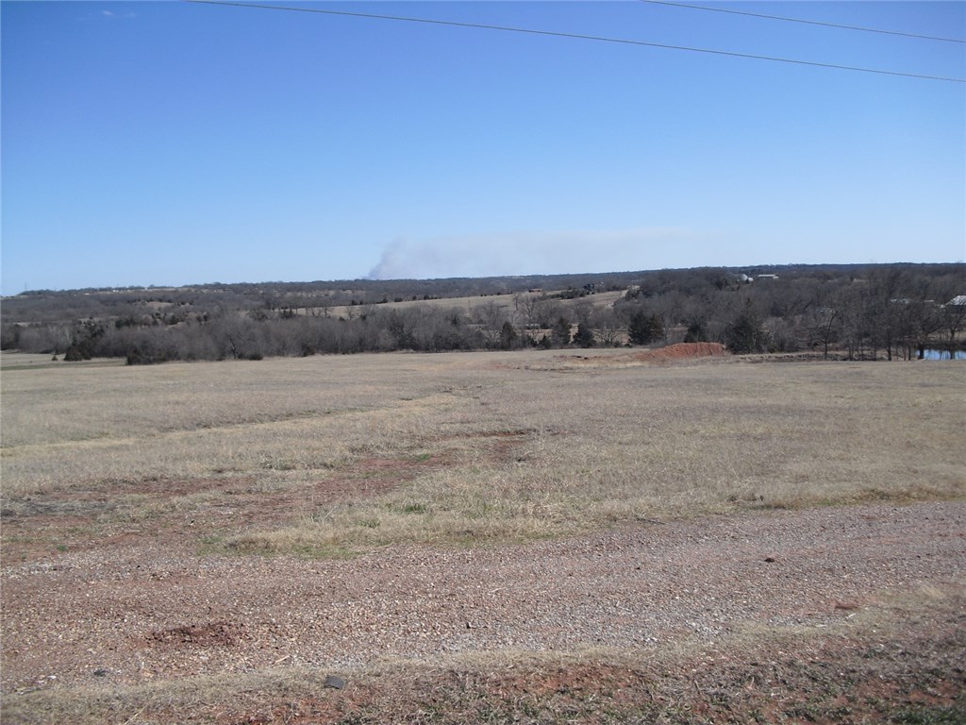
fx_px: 1005
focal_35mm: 36
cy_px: 362
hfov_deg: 51.4
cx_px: 483
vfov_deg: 39.7
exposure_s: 1/160
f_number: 7.8
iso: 64
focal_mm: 6.3
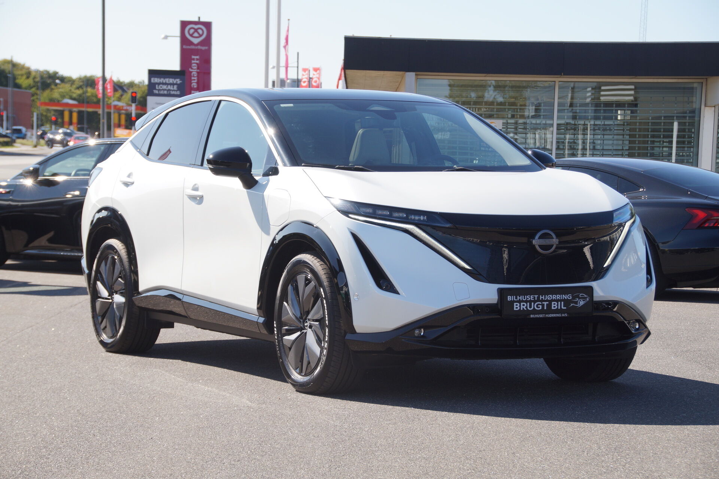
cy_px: 240
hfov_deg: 22.6
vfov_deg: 15.2
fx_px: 1796
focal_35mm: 90
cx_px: 360
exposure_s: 1/200
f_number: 7.1
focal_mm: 60
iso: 100
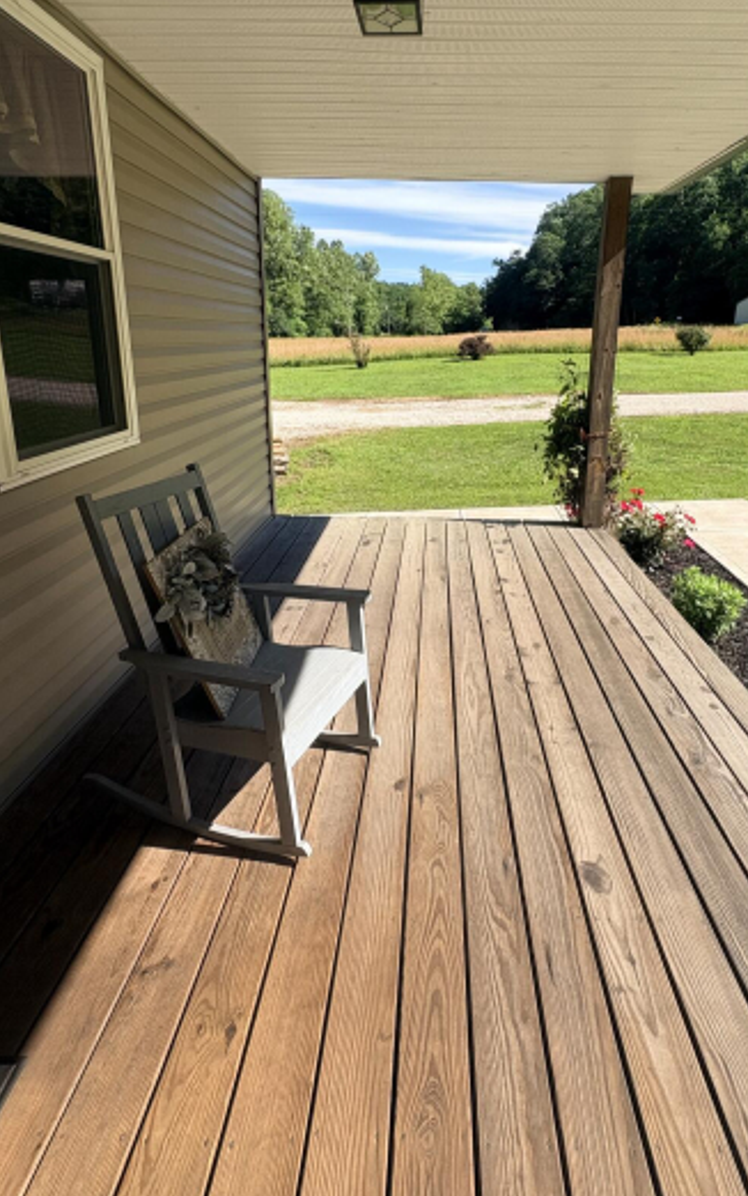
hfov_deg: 62.0
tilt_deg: -13.9
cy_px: 495
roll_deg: -1.0
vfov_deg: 87.2
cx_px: 424
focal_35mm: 19
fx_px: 619
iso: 50
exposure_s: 1/1477
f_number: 2.2
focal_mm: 2.22
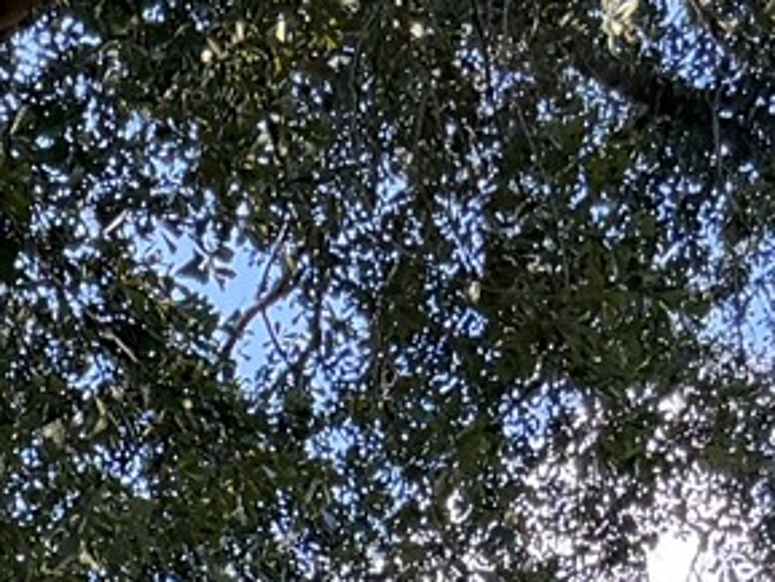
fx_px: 3808
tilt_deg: +0.4
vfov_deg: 7.5
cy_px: 1856
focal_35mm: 170
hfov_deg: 10.4
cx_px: -931
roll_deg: -0.4
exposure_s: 1/381
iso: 100
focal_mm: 6.76
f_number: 1.78
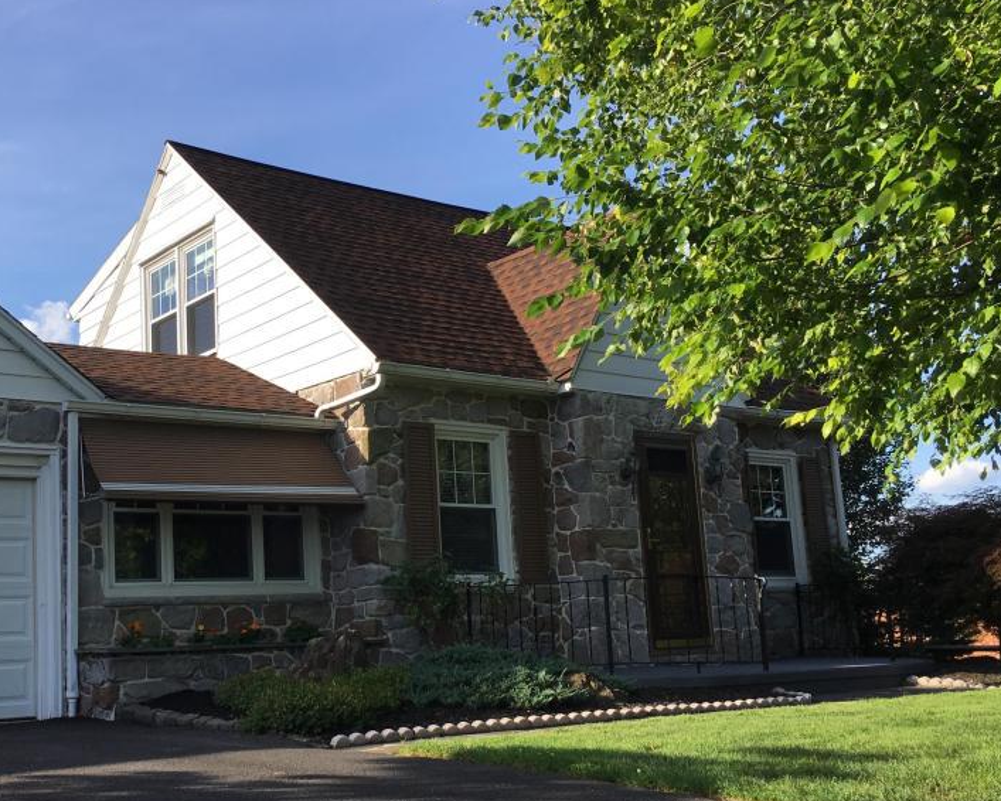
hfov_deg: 43.9
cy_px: 470
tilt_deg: +8.3
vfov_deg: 36.4
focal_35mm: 41
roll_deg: +3.1
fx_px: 1215
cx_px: 309
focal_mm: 4.15
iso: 25
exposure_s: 1/769
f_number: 2.2
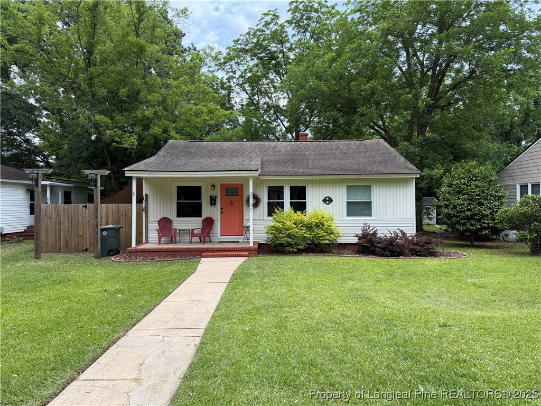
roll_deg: +0.5
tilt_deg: +1.1
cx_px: 270
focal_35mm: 24
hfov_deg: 71.6
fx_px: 375
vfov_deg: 56.8
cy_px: 203
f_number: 1.78
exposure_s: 1/309
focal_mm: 6.76
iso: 80
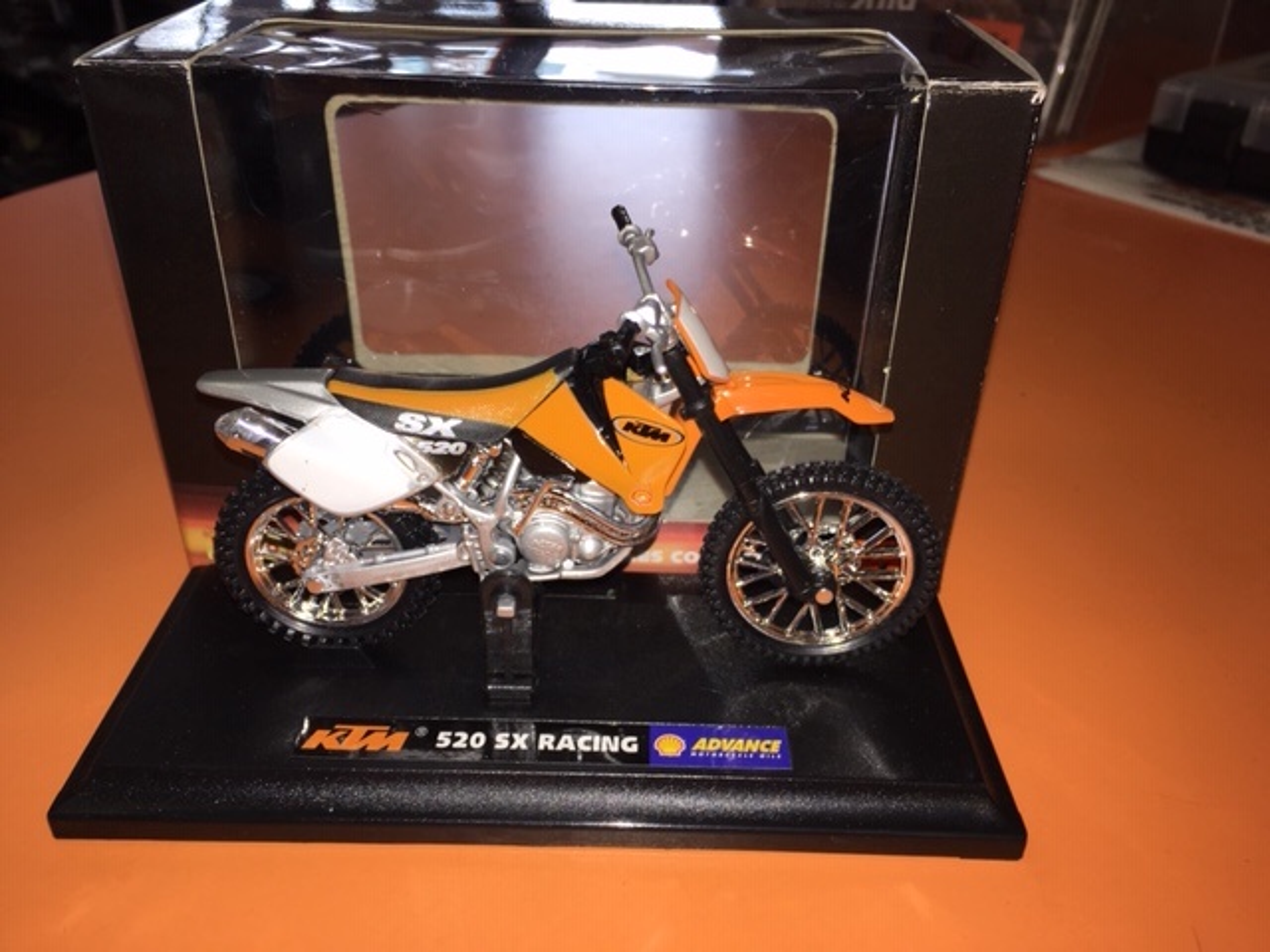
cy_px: 476
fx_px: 1064
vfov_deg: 48.2
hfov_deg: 61.7
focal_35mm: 29
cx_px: 635
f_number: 2.2
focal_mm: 4.15
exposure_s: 1/98
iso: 25
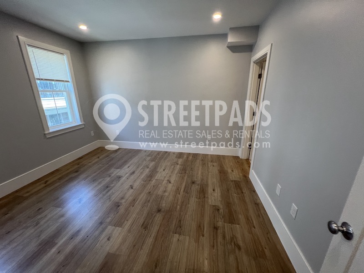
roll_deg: -2.4
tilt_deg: -13.9
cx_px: 182
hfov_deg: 106.2
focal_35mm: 13
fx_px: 137
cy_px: 136
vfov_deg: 89.9
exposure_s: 1/120
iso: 160
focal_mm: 1.57
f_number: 1.8
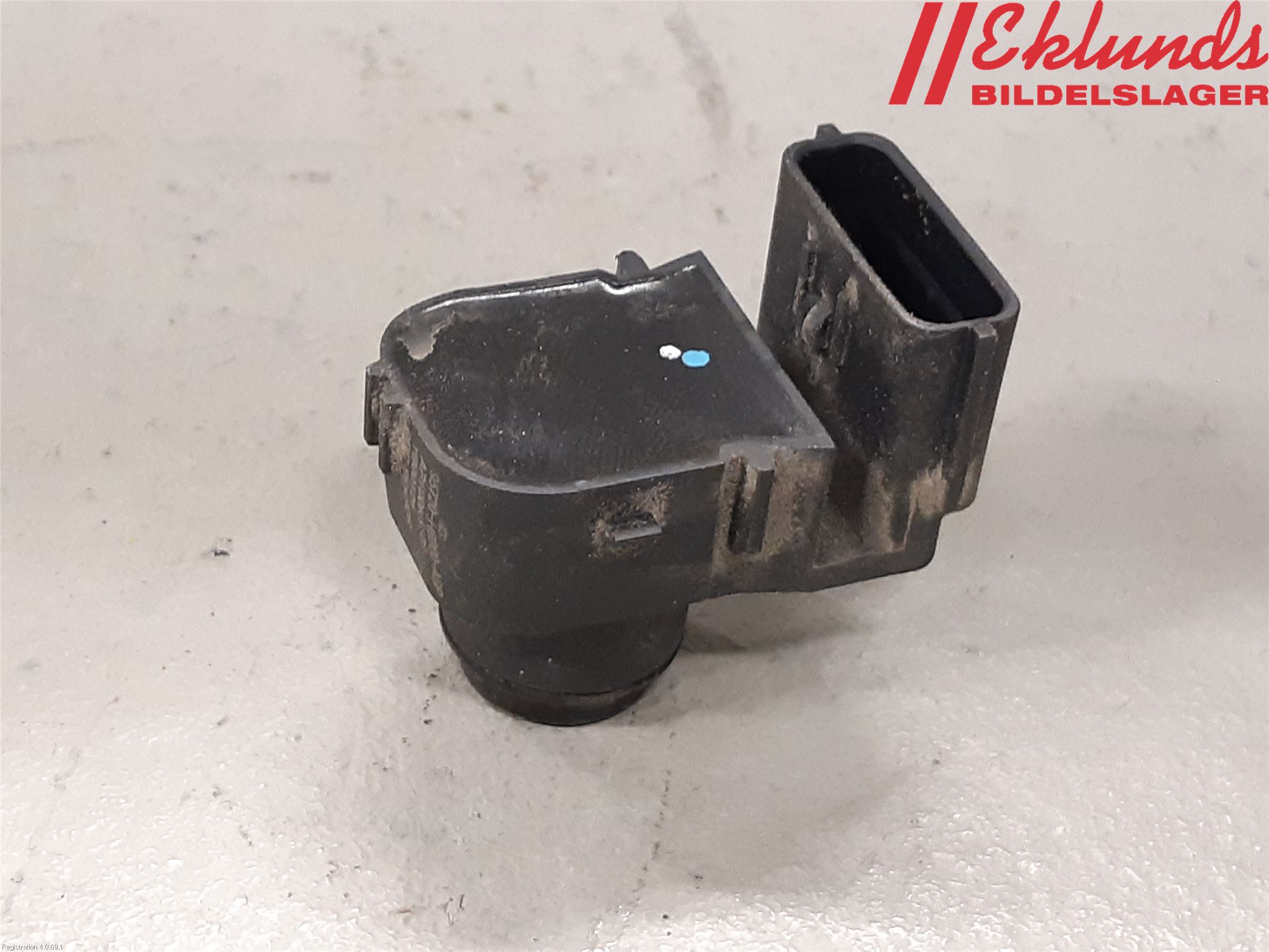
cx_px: 634
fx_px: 953
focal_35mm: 26
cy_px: 476
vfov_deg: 53.1
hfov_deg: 67.3
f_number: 1.7
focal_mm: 3.93
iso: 250
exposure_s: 1/50
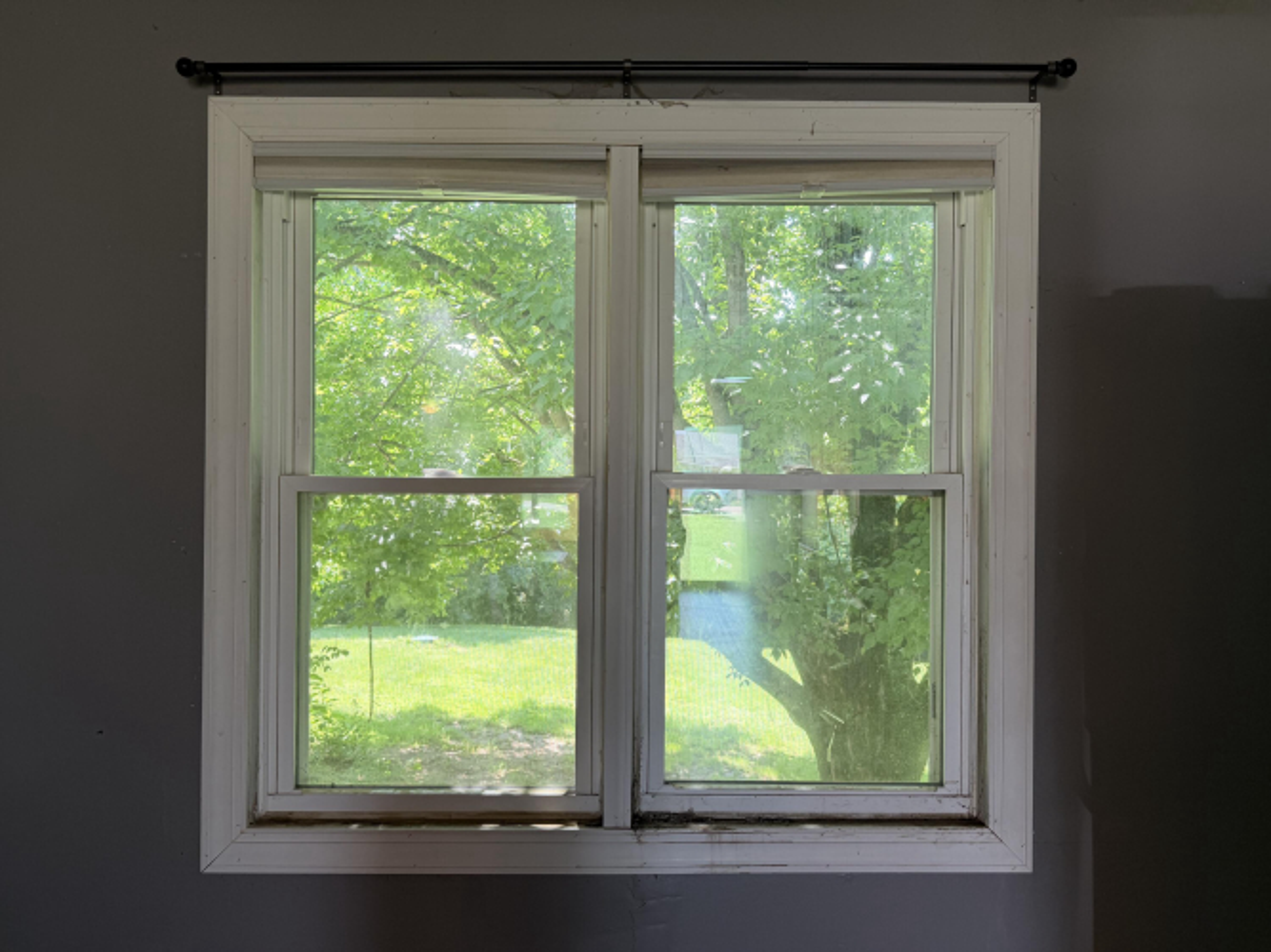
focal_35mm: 24
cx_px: 636
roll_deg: +0.0
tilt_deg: -0.5
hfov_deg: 71.6
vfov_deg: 56.8
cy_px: 476
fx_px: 881
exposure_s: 1/120
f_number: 1.78
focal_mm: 6.76
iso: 64
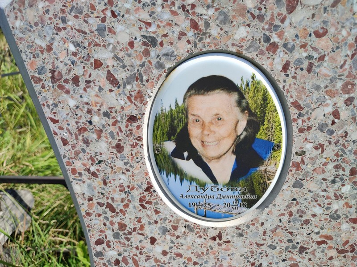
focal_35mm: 25
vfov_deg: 54.9
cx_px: 178
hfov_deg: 69.4
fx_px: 258
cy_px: 134
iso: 50
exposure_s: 1/477
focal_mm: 6.04
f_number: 1.9
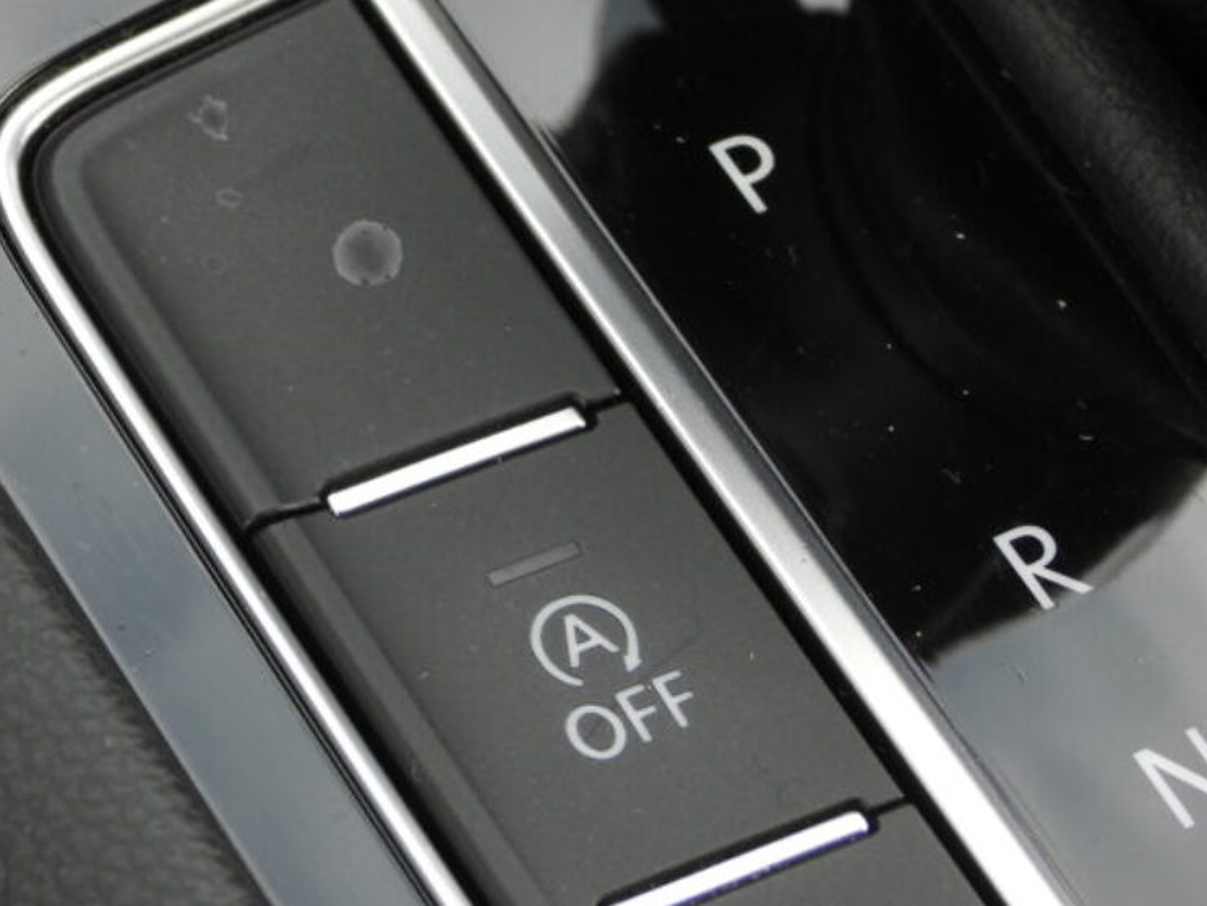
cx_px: 172
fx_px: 6834
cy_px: 164
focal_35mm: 196
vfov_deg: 7.6
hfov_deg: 10.1
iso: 100
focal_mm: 16.3
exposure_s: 1/100
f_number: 3.5
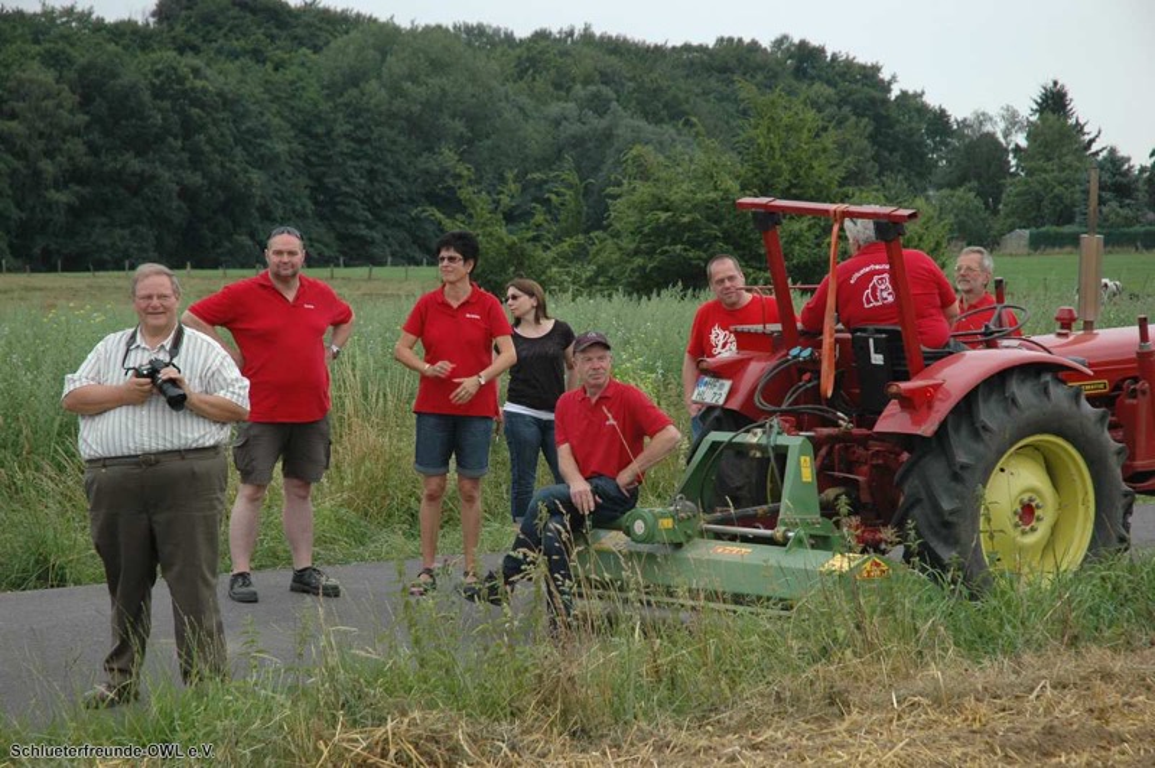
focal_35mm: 105
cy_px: 384
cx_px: 578
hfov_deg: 19.5
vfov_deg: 13.0
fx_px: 3366
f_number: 6.3
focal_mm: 70
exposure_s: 1/160
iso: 400
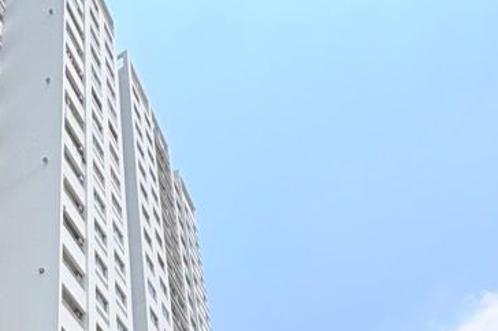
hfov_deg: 43.0
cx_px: 40
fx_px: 567
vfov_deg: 25.3
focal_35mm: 41
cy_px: 487
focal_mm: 2.22
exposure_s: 1/1497
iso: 20
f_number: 2.2
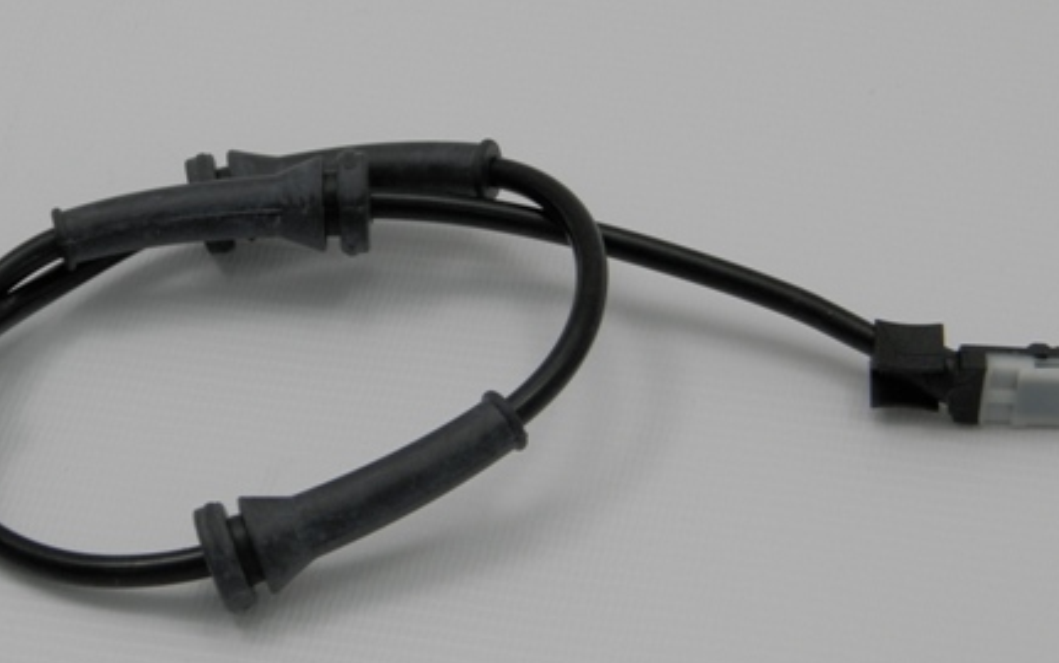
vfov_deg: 10.2
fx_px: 3726
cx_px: 410
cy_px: 442
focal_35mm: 129
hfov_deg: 16.2
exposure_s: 1/160
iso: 100
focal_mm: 14.6
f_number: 4.2
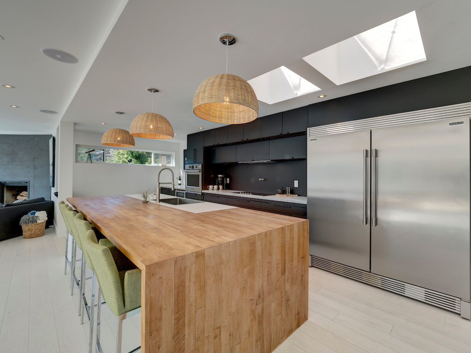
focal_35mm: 15
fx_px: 204
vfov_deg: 81.7
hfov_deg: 98.0
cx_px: 250
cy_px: 175
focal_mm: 7
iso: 100
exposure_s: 1/8
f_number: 11
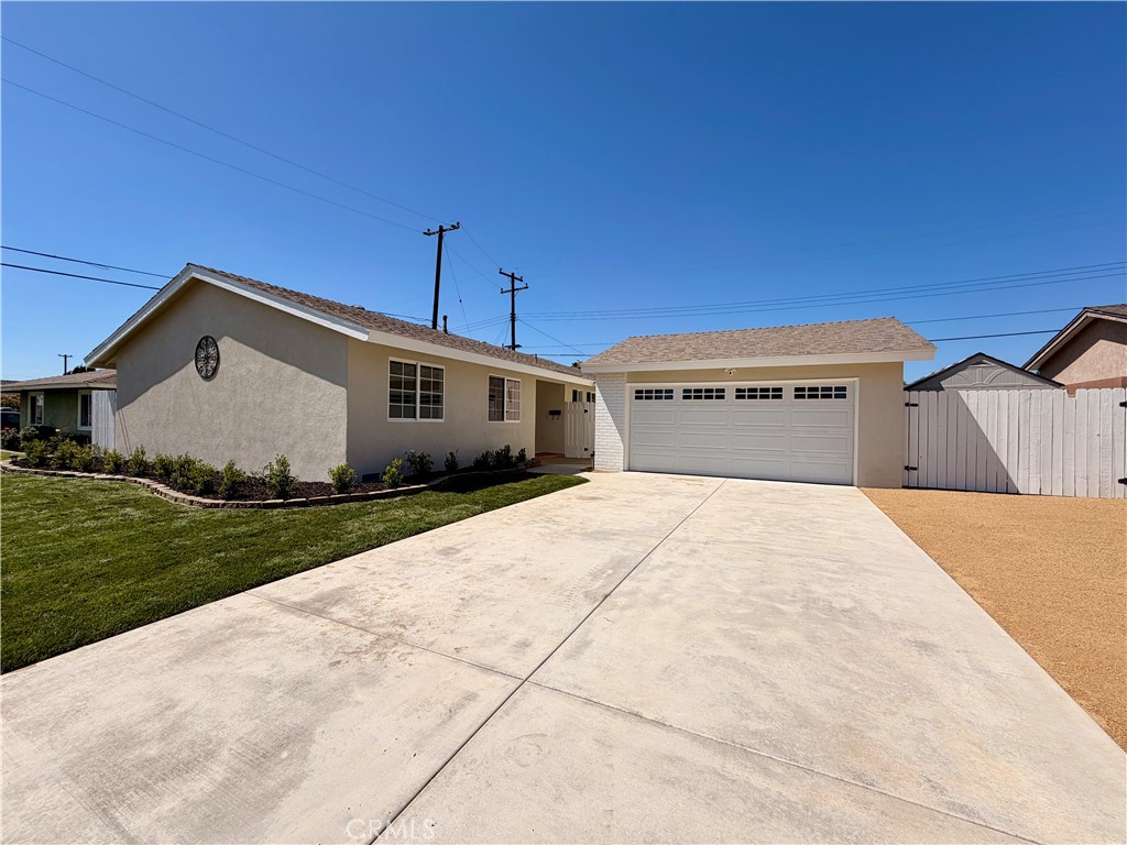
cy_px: 422
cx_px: 564
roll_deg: -0.3
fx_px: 456
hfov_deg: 102.1
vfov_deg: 85.7
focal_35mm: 14
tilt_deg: +0.5
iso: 20
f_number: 2.2
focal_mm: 2.22
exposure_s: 1/1534
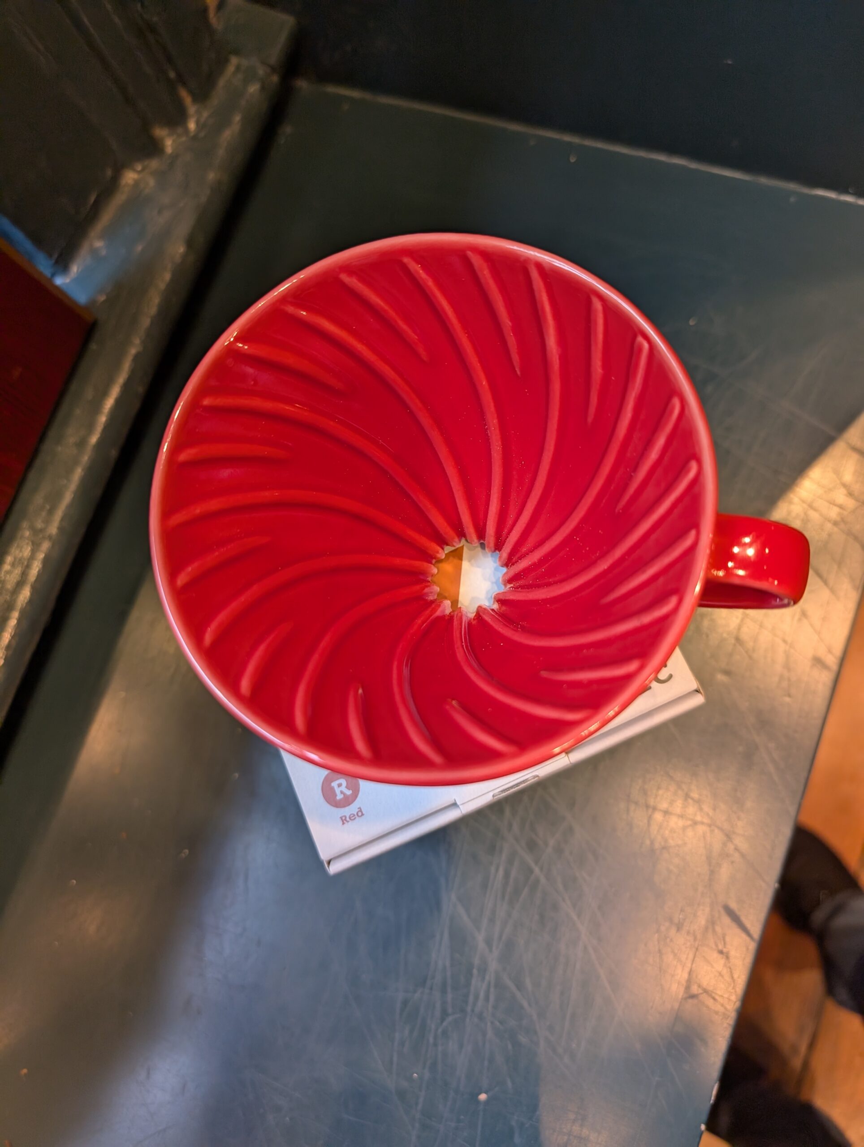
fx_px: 797
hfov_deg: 56.9
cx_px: 432
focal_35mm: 24
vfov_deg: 71.5
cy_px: 574
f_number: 1.68
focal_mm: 6.9
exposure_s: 1/120
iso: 232
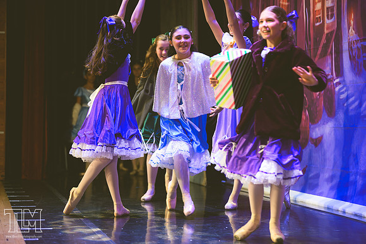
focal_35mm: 100
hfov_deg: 20.4
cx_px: 183
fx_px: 1016
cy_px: 122
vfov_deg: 13.7
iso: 1100
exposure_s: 1/250
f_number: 2.8
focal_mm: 100
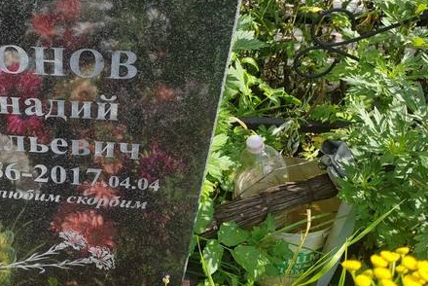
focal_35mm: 51
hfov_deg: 36.6
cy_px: 170
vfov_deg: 26.5
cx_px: 50
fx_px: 607
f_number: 1.9
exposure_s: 1/870
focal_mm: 5.52
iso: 100
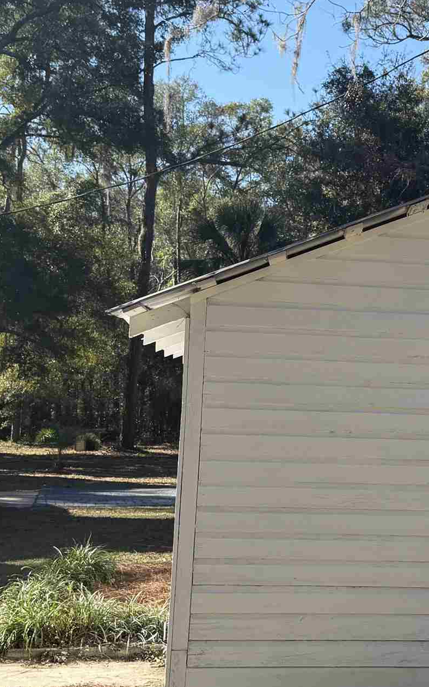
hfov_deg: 20.4
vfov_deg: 33.0
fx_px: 1160
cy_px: 363
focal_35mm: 62
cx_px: 407
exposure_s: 1/1855
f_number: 1.78
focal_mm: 6.76
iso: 80
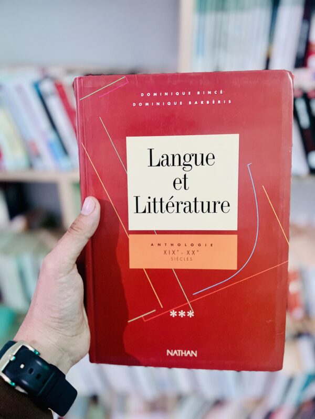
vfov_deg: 67.3
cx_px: 158
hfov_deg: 53.1
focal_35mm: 26
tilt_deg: -31.1
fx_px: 315
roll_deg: +1.9
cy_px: 210
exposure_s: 1/46
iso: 500
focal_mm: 5.7
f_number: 1.5
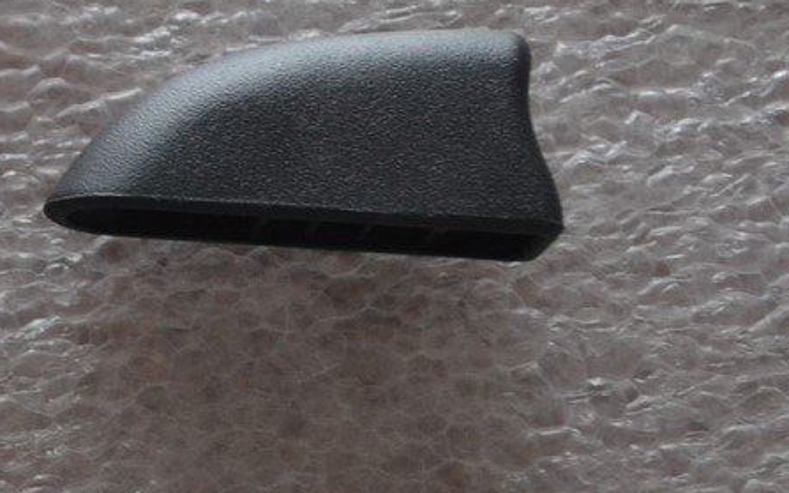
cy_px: 90
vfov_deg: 8.1
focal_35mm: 162
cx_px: -267
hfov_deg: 12.5
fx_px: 3472
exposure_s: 1/60
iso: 1250
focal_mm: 35
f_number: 5
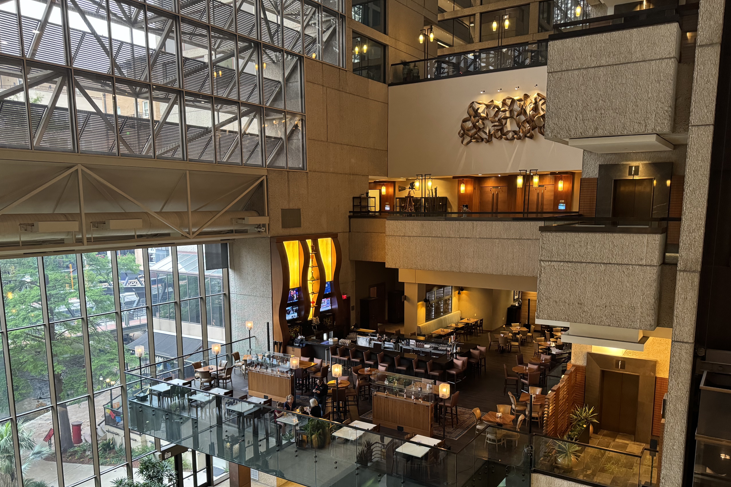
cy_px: 294
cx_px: 368
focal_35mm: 28
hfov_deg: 65.5
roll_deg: +0.3
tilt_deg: -9.9
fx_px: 569
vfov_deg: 46.1
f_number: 1.78
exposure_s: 1/60
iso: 500
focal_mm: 6.76
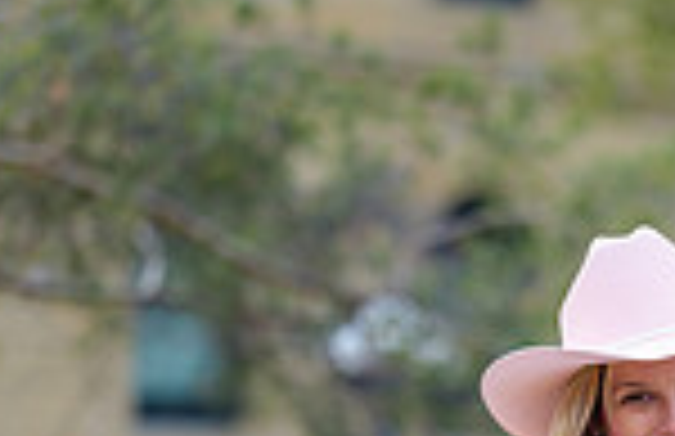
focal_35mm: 392
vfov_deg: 3.4
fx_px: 7282
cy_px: 879
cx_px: 985
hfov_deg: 5.3
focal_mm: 92
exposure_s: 1/2500
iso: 100
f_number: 2
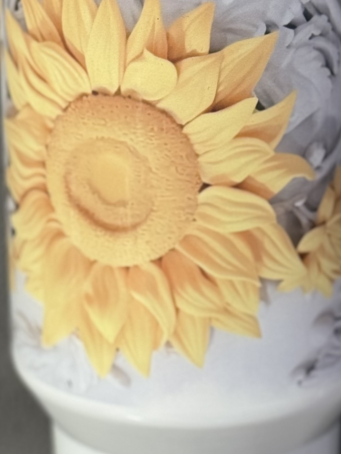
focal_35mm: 137
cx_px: 210
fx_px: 1799
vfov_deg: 14.4
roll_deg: +1.6
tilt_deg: -19.5
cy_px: 217
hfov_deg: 10.8
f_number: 1.78
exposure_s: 1/60
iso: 125
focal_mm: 6.76
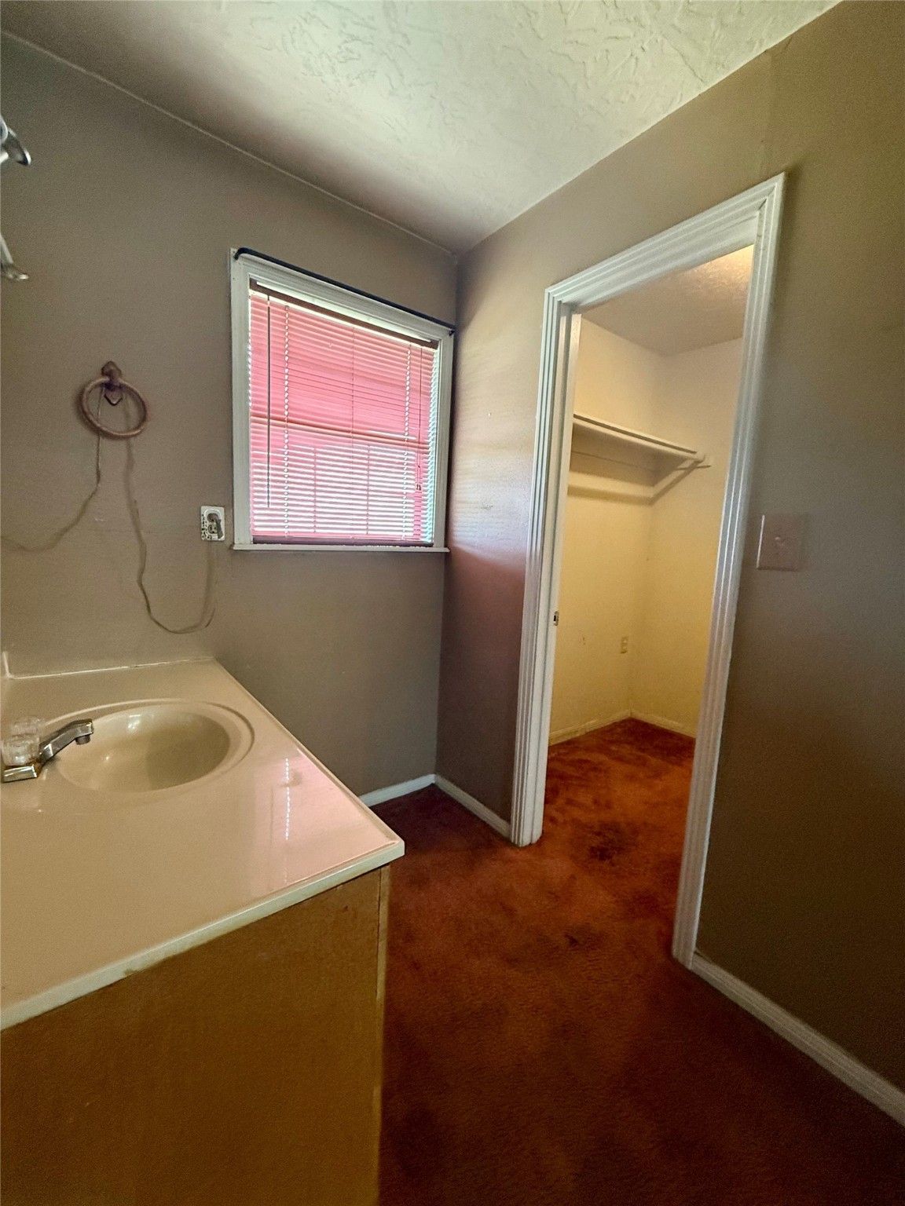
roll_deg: -2.0
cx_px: 452
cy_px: 603
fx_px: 488
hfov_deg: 85.7
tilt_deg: -6.4
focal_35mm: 14
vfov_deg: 102.1
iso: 400
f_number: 2.2
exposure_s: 1/71
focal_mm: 2.22
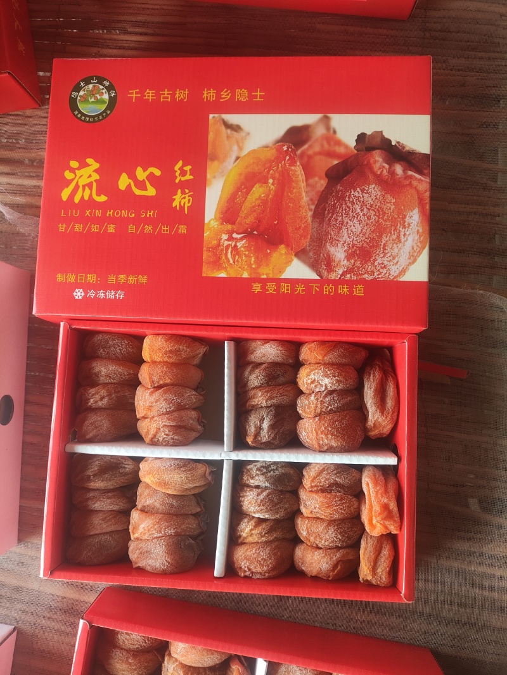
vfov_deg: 71.6
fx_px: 468
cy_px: 338
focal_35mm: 24
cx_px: 254
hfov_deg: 56.9
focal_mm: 4.68
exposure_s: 1/33.3
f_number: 1.8
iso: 299
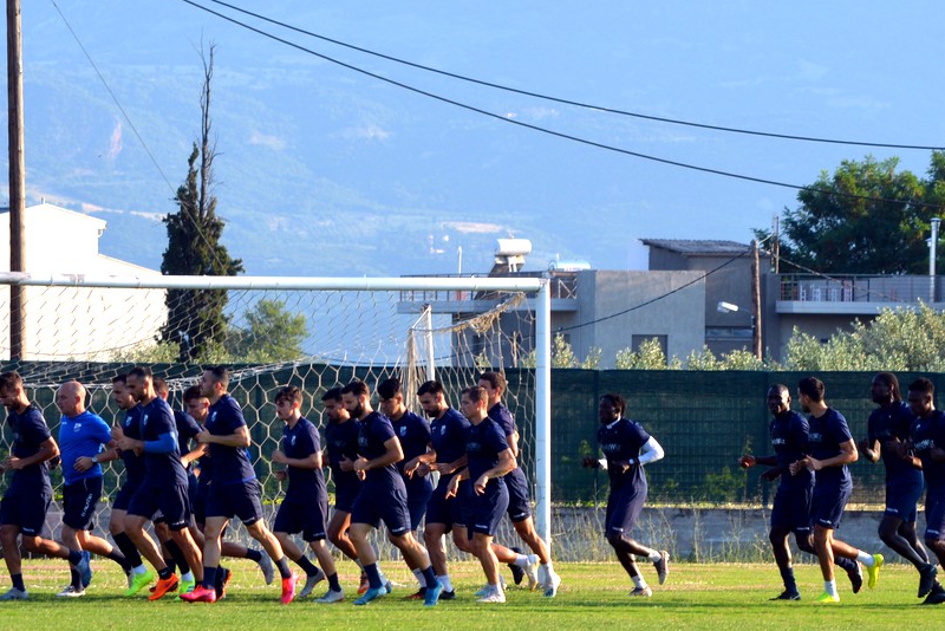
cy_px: 519
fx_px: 8770
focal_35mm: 334
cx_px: 651
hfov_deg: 6.2
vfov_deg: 4.1
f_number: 8
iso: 200
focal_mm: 110
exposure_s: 1/250
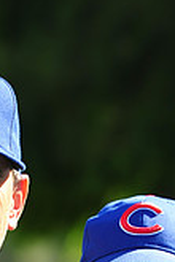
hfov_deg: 2.4
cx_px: 51
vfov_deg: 3.5
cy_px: 402
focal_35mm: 581
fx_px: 4236
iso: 200
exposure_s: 1/250
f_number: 6.3
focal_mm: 165
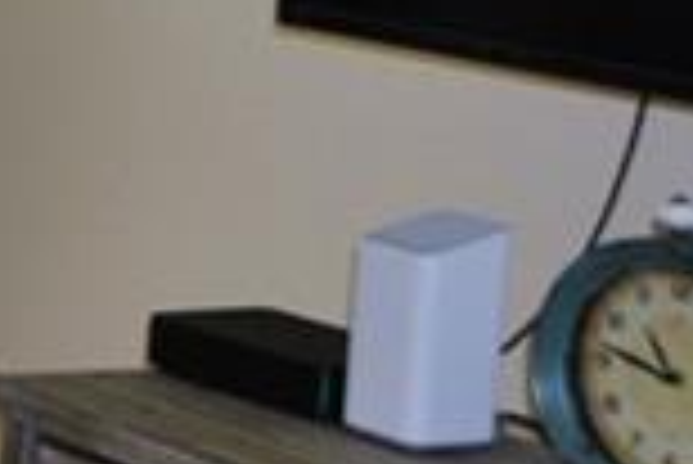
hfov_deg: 9.6
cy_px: -104
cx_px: -1166
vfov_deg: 7.6
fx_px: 3449
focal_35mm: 179
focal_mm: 18
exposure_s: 1/80
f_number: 4
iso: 400
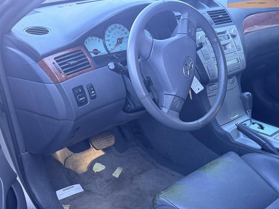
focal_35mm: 43
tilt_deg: -31.1
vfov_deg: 32.9
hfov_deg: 42.6
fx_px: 347
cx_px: 207
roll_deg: -4.2
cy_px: 158
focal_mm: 6.76
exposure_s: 1/201
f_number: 1.78
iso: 200
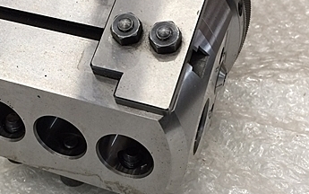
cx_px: 97
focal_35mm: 57
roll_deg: -2.2
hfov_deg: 35.2
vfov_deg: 22.7
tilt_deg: -42.9
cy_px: 114
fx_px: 480
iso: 50
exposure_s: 1/30
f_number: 2.2
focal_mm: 4.15
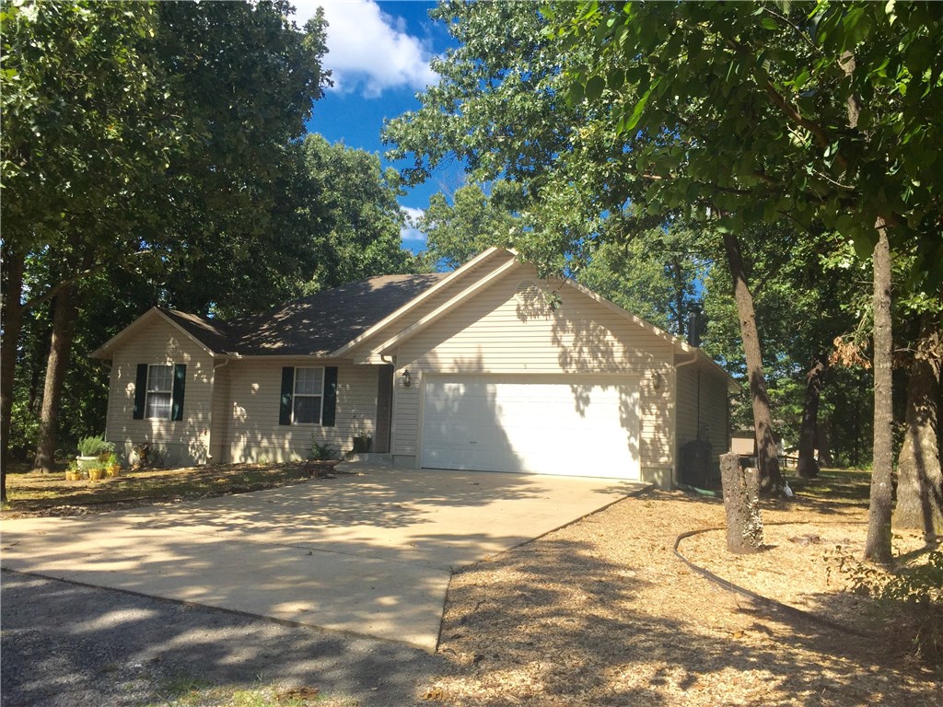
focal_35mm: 29
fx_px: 790
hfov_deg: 61.7
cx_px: 472
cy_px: 354
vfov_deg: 48.2
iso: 32
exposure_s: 1/1582
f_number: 2.2
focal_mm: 4.15
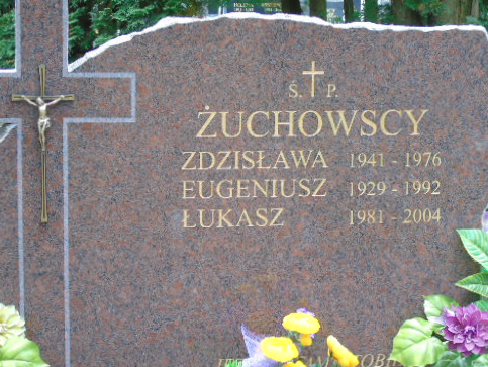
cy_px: 195
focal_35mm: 94
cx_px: 240
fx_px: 1326
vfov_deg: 15.7
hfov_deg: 20.9
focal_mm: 13
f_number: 4.7
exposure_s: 1/30
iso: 200
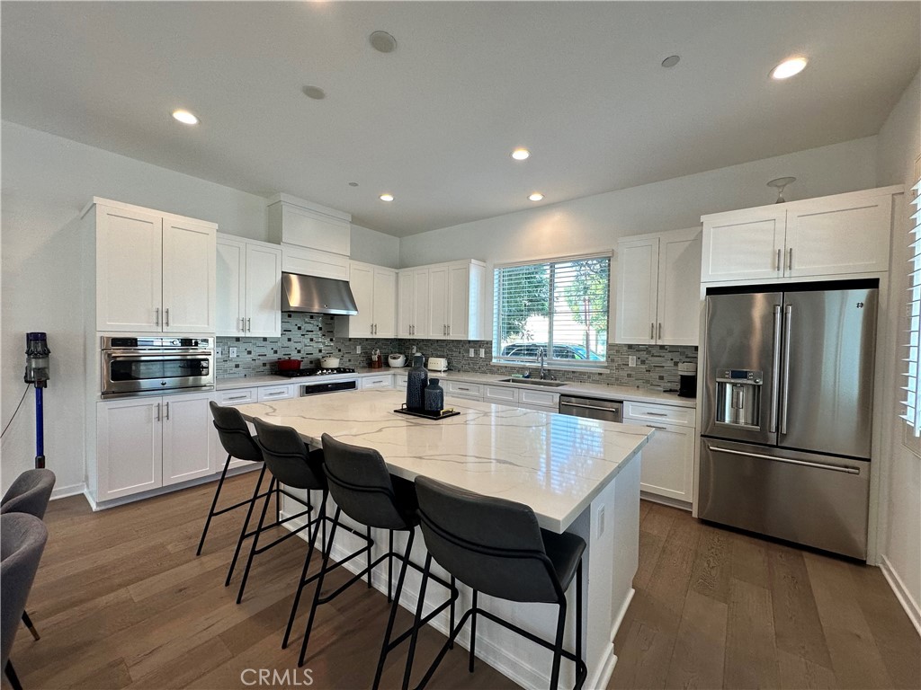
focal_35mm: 14
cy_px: 345
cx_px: 460
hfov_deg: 102.1
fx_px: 372
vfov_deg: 85.7
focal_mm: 2.22
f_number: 2.2
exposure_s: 1/120
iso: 100
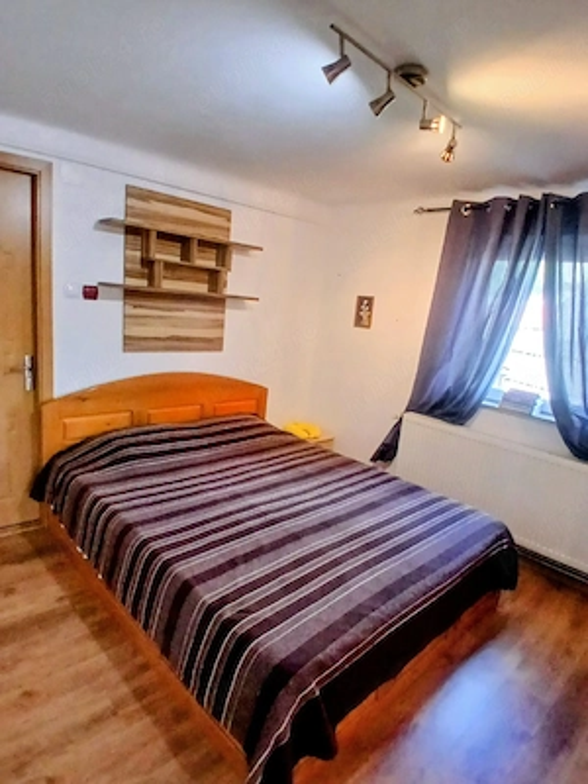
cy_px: 392
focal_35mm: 17
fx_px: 385
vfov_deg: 91.0
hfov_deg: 74.7
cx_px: 294
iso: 320
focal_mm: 1.4
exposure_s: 1/33.3
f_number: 2.2
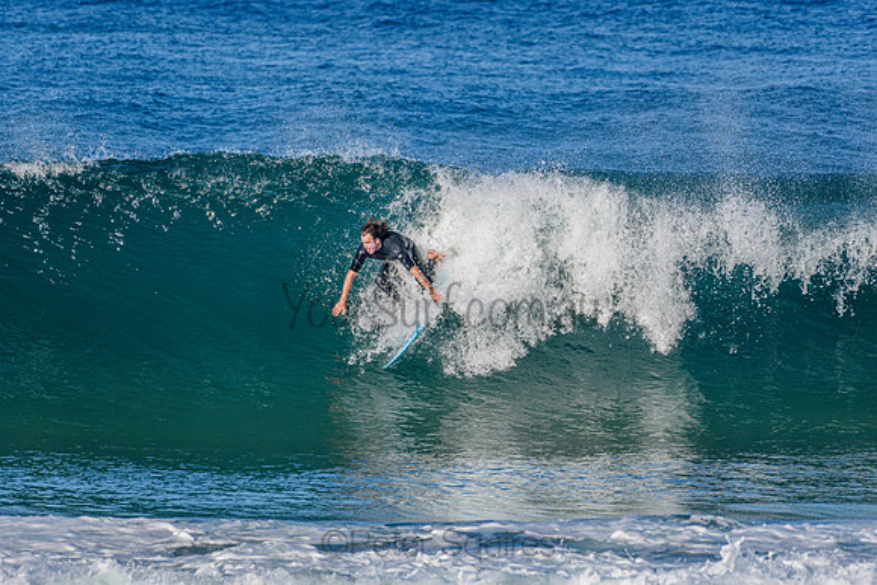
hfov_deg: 2.7
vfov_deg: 1.8
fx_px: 18274
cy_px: 292
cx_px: 438
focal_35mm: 750
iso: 320
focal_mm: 500
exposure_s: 1/2000
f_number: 5.6
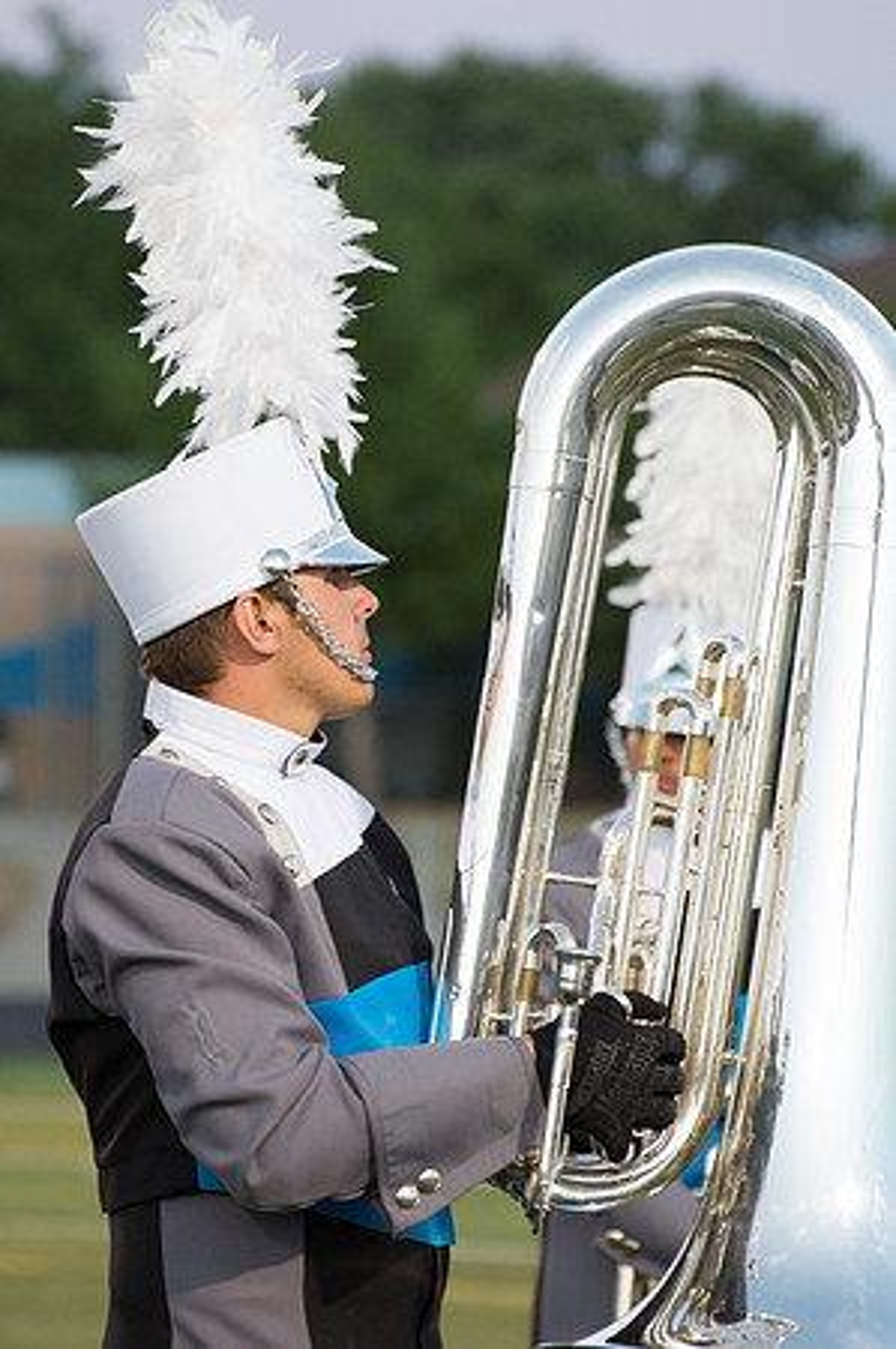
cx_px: 402
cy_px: 648
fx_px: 10775
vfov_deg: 7.2
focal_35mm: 288
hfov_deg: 4.8
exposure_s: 1/200
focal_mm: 180
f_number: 5
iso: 2500
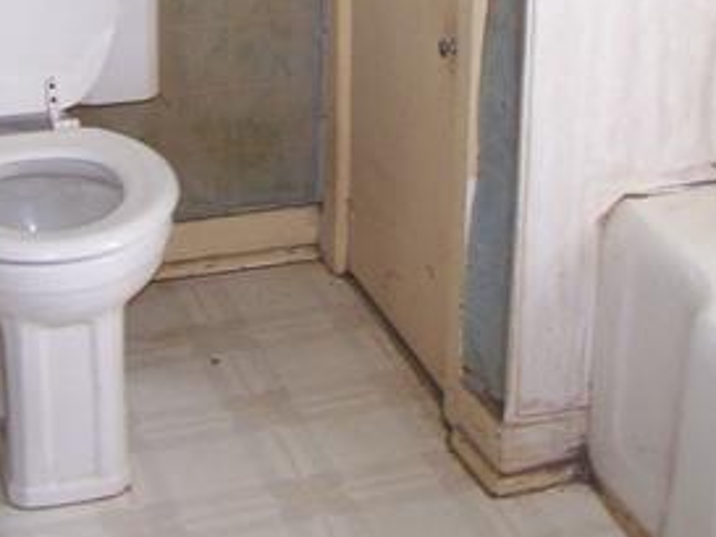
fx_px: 1842
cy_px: -71
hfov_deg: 22.0
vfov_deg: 16.1
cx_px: 354
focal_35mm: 89
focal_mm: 6.3
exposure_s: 1/60
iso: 160
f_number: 2.8
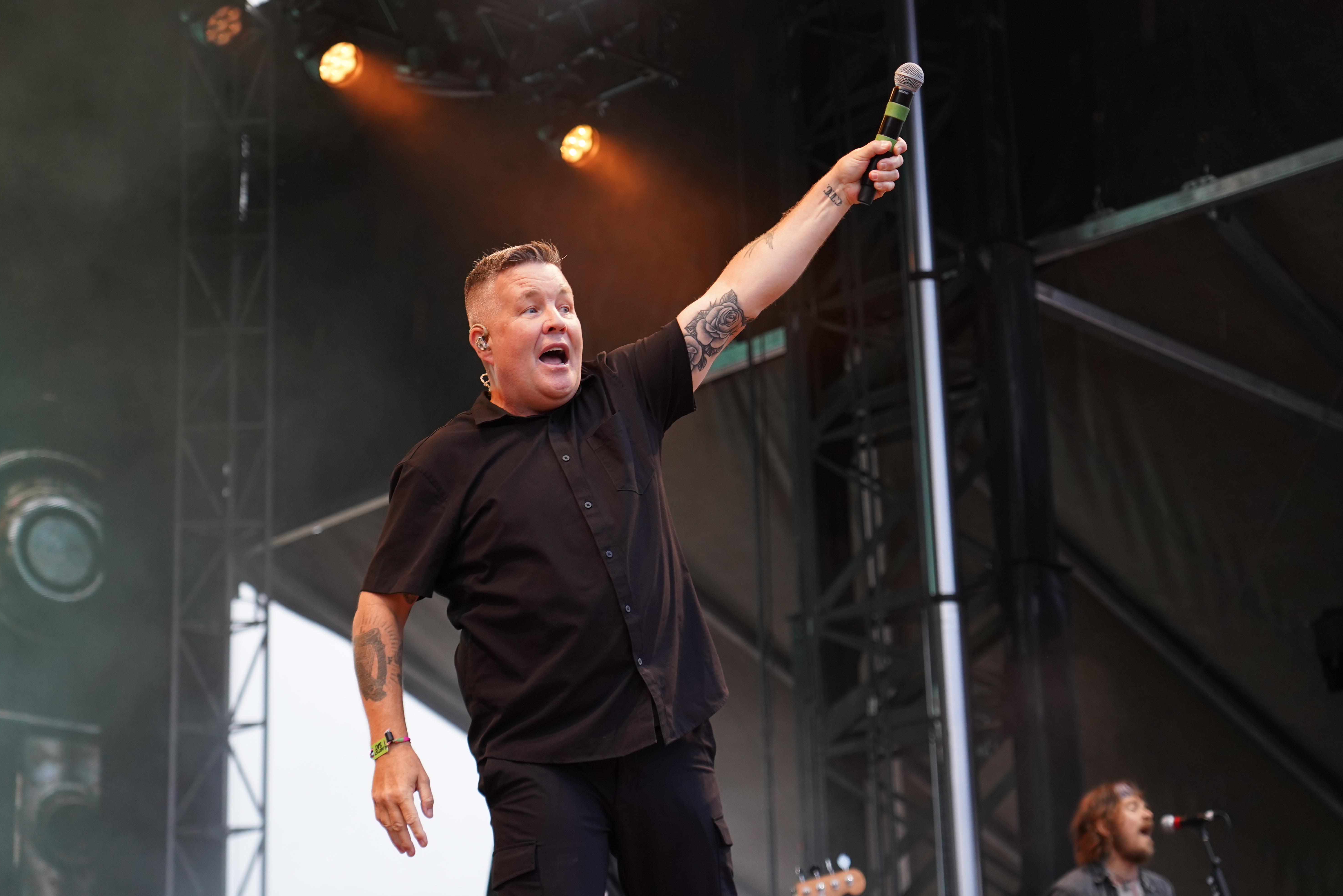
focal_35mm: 77
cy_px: 447
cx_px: 667
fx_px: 2872
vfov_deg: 17.7
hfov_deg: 26.3
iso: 1600
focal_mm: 76
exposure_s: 1/160
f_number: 4
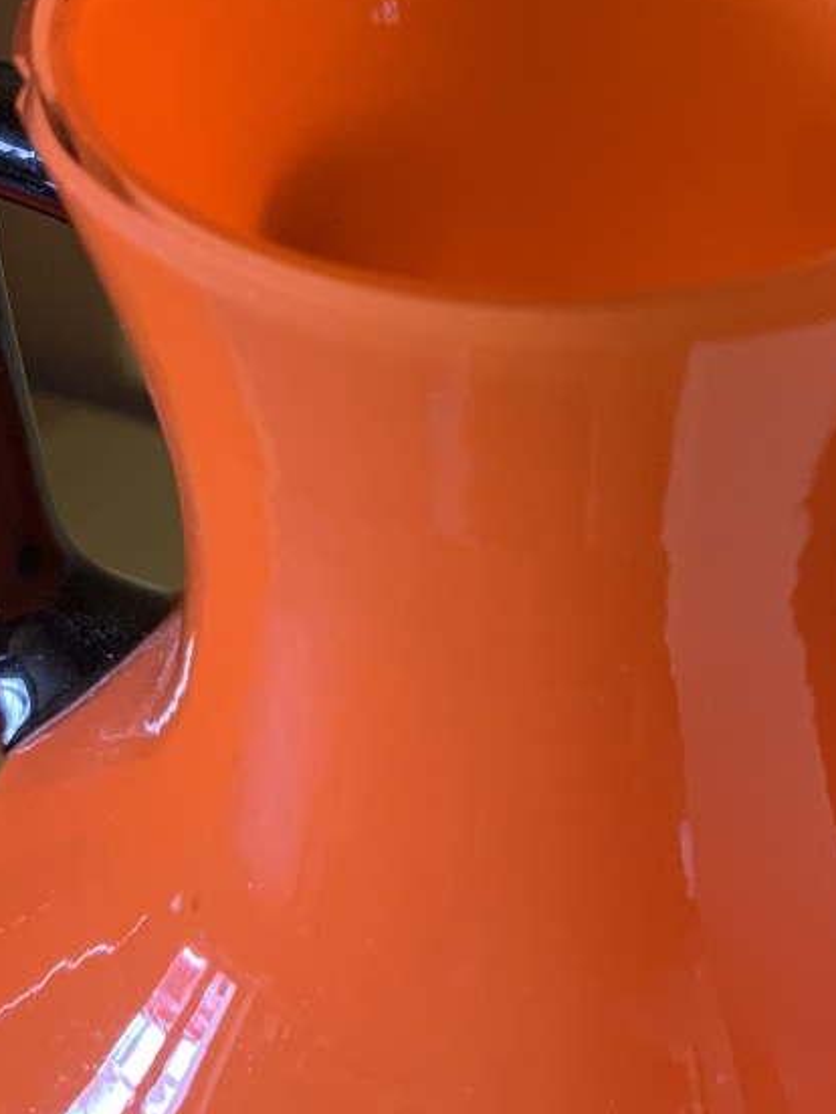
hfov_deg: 23.2
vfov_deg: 30.4
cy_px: 325
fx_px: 2029
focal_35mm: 63
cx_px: 576
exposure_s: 1/50
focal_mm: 3
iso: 160
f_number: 1.8
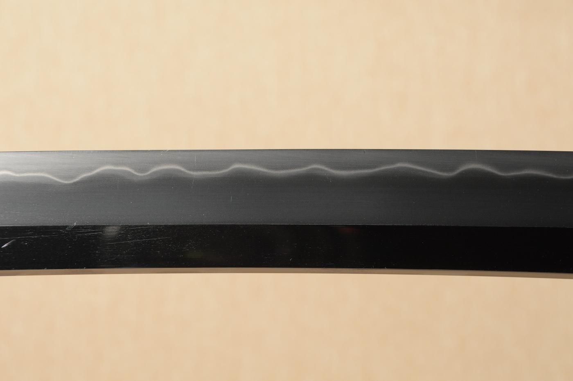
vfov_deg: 9.1
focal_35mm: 150
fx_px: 2385
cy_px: 190
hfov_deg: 13.7
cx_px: 286
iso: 400
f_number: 11
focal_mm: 100
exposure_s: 1/2
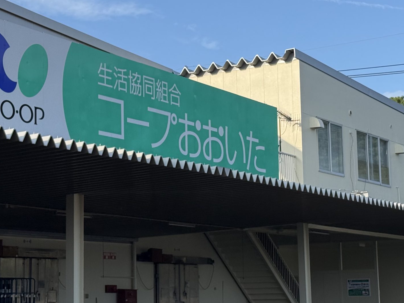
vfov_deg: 17.0
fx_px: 1015
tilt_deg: +8.5
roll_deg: +1.2
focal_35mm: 87
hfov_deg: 22.5
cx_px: 195
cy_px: 147
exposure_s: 1/2667
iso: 64
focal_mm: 6.76
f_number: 1.78
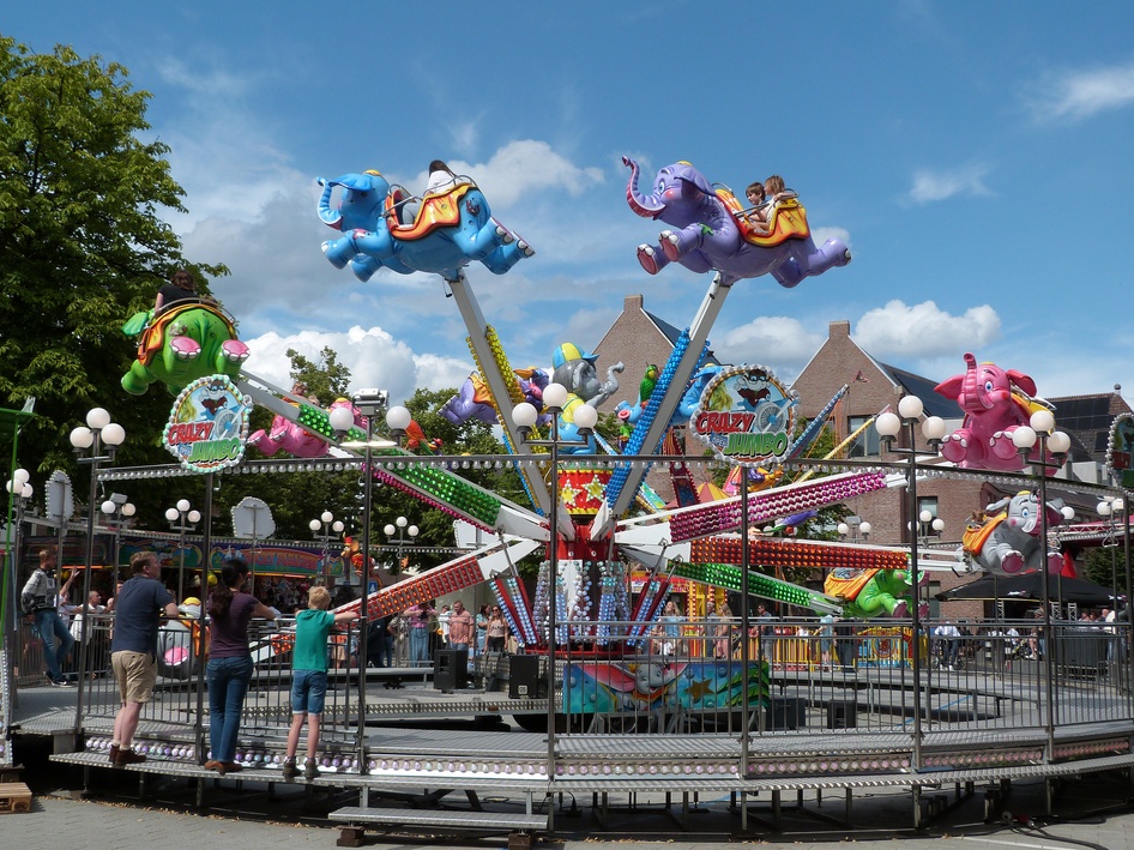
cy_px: 447
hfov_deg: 50.1
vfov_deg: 38.6
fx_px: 1212
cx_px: 593
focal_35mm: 37
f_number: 3
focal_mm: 6.2
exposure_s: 1/2000
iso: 100
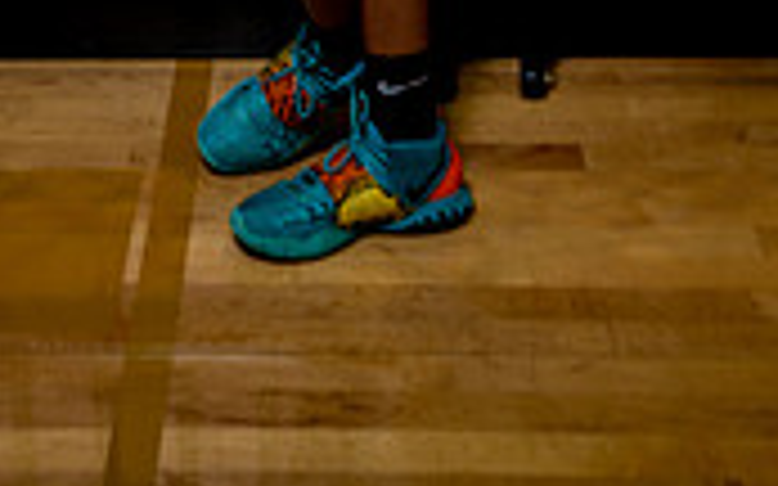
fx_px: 1908
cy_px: -518
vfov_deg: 12.6
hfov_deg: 23.0
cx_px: 310
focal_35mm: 90
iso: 320
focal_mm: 34
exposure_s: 1/250
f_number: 4
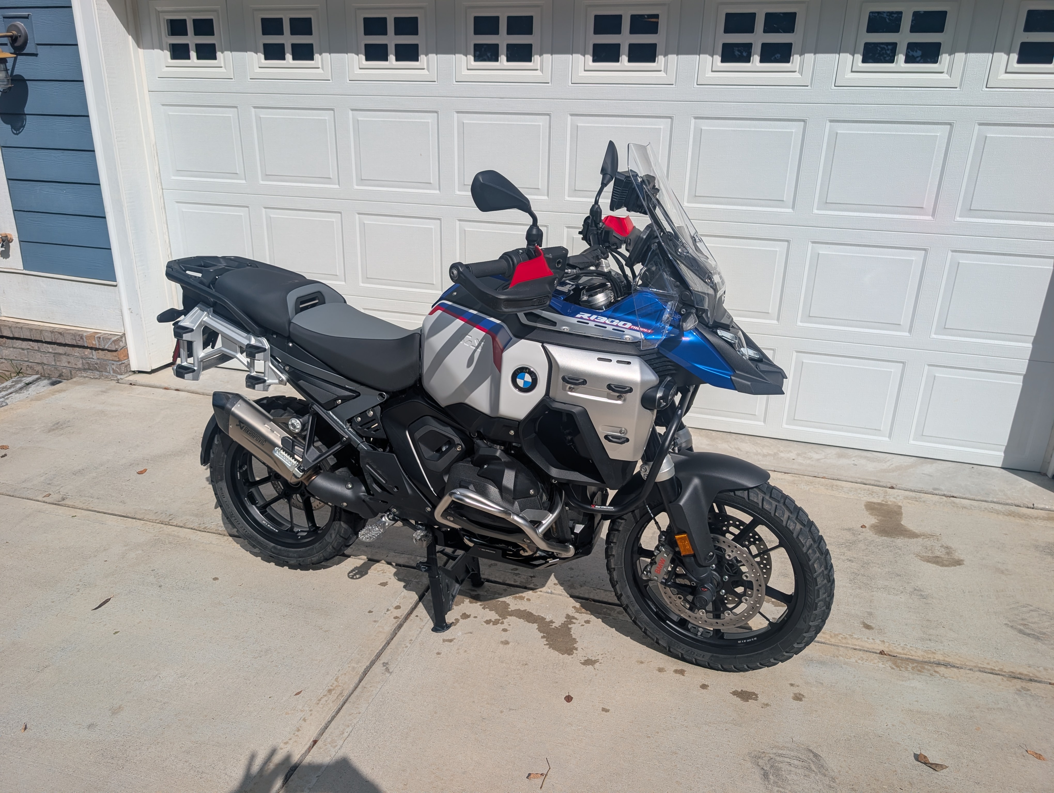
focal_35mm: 24
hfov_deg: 71.5
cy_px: 396
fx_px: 732
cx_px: 527
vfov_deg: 56.9
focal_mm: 6.9
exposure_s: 1/15873
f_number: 1.68
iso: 22
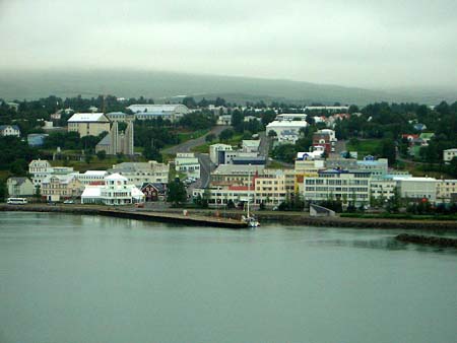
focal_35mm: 105
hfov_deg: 18.7
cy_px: 172
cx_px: 228
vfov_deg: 14.1
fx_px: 1387
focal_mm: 17.4
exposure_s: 1/160
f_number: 4.8
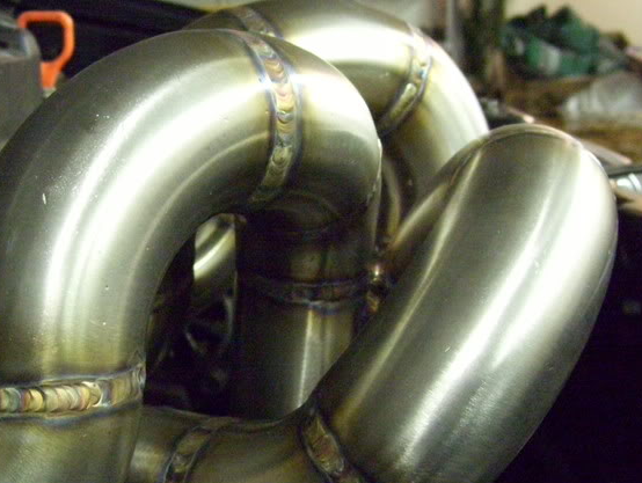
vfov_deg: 28.1
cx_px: 265
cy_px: 256
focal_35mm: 52
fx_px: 966
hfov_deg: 36.7
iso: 1250
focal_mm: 6
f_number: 2.7
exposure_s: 1/60
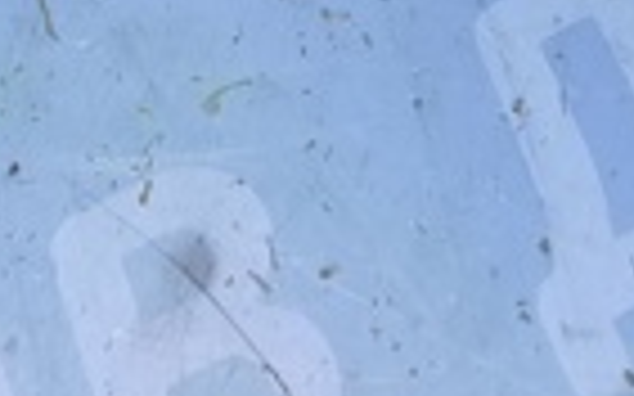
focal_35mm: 120
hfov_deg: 17.3
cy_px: -544
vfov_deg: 9.7
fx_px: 2073
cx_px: 153
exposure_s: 1/25
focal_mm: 4.6
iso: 320
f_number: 2
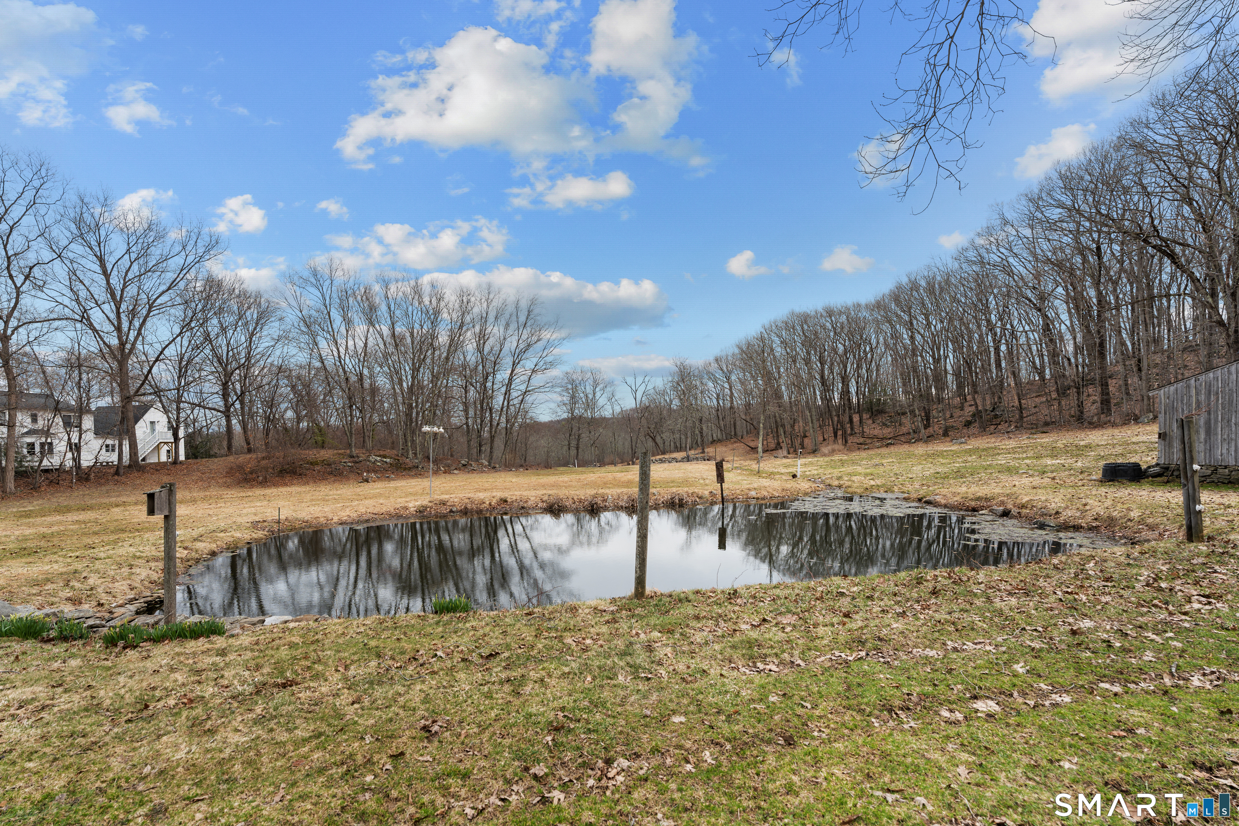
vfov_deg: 73.7
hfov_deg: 96.7
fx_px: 551
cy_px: 413
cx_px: 620
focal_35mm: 16
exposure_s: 1/80
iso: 50
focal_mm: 16
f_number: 5.6
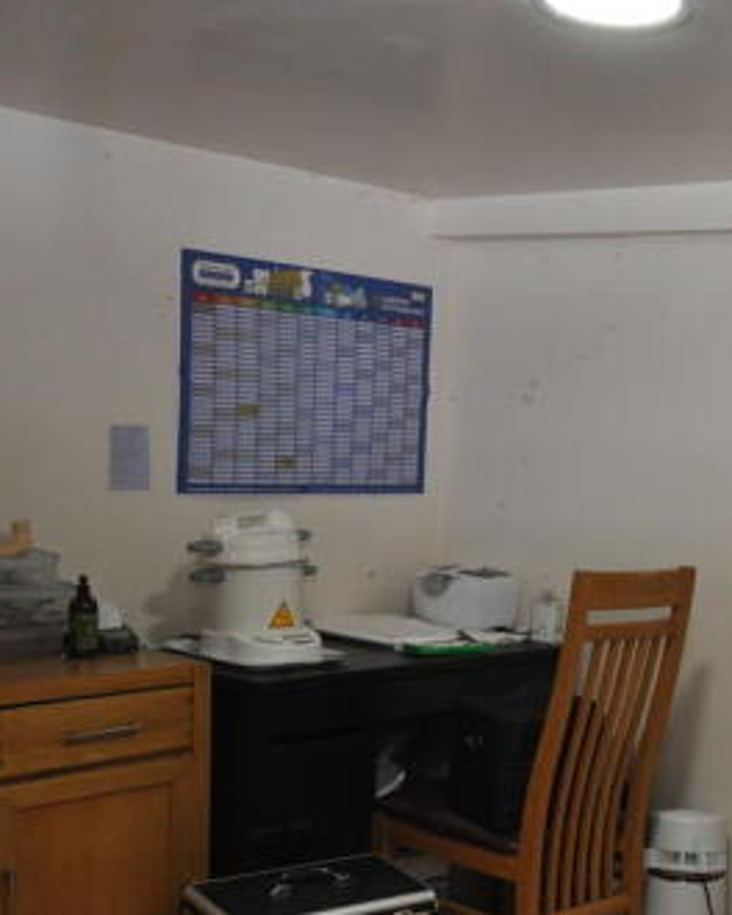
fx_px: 1517
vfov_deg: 33.4
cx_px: 660
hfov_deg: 26.2
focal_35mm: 56
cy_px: 591
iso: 800
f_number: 5.6
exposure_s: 1/60
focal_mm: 20
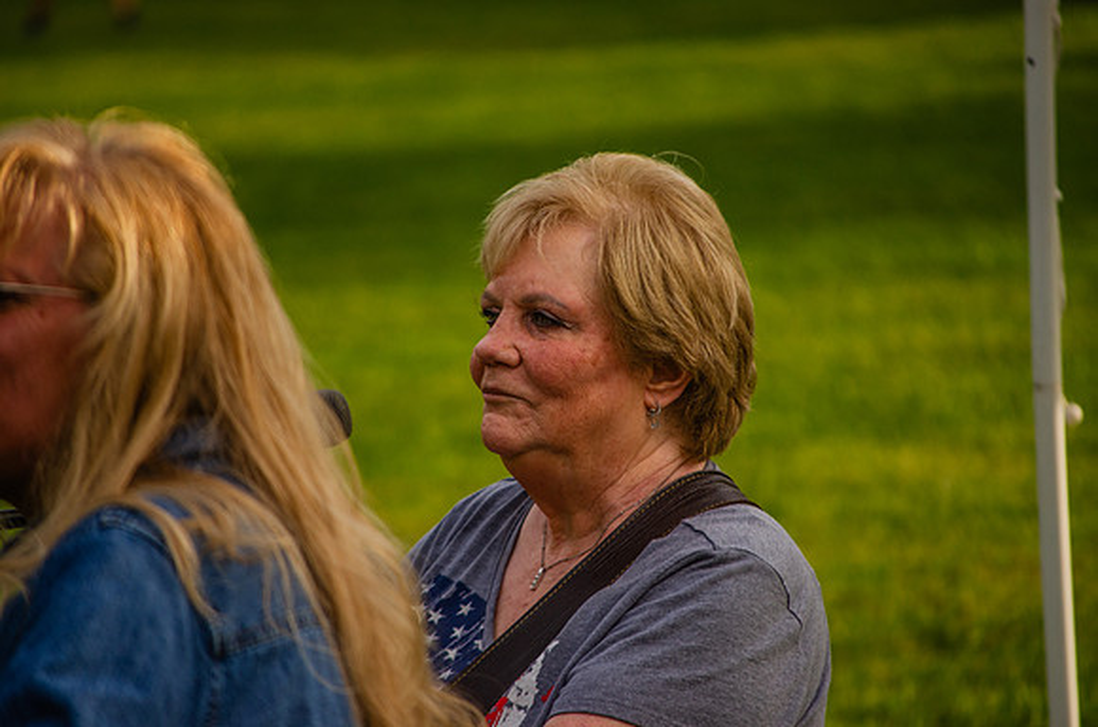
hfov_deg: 7.6
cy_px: 364
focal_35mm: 270
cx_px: 549
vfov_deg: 5.1
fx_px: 8217
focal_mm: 180
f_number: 5.6
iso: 220
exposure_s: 1/500
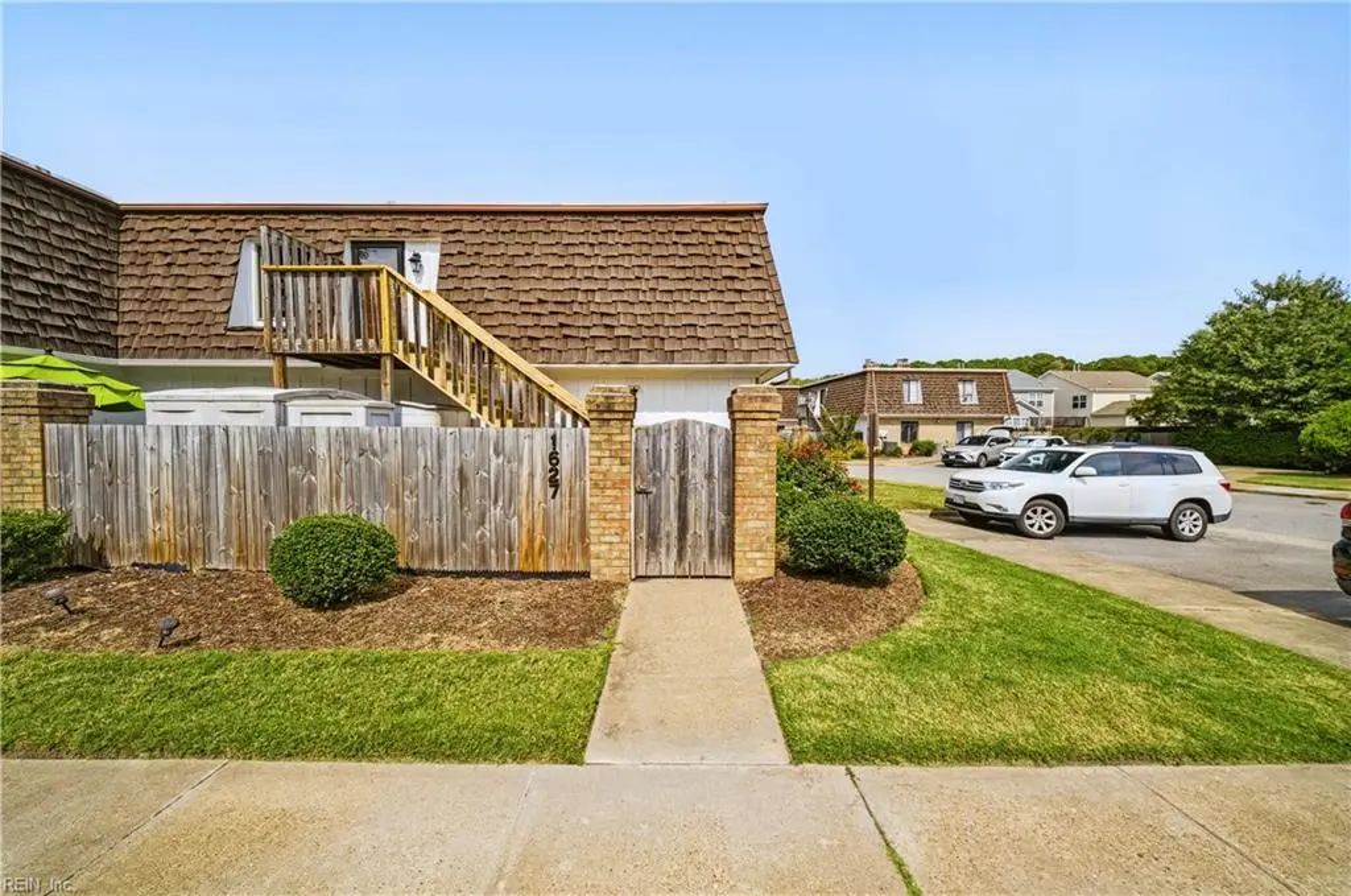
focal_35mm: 12
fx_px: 450
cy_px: 448
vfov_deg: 89.8
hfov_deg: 112.7
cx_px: 676
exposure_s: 1/500
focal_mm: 12
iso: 250
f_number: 8
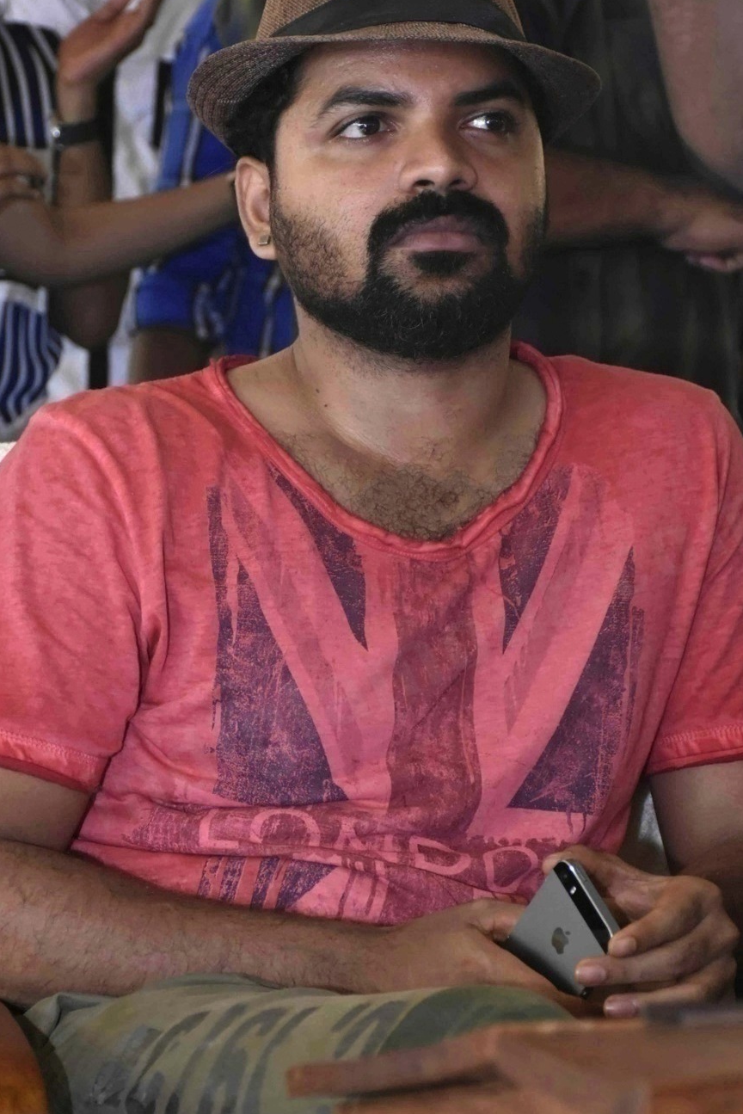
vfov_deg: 14.6
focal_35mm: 140
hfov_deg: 9.8
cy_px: 530
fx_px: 4332
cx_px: 430
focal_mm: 62
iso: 2500
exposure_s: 1/125
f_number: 5
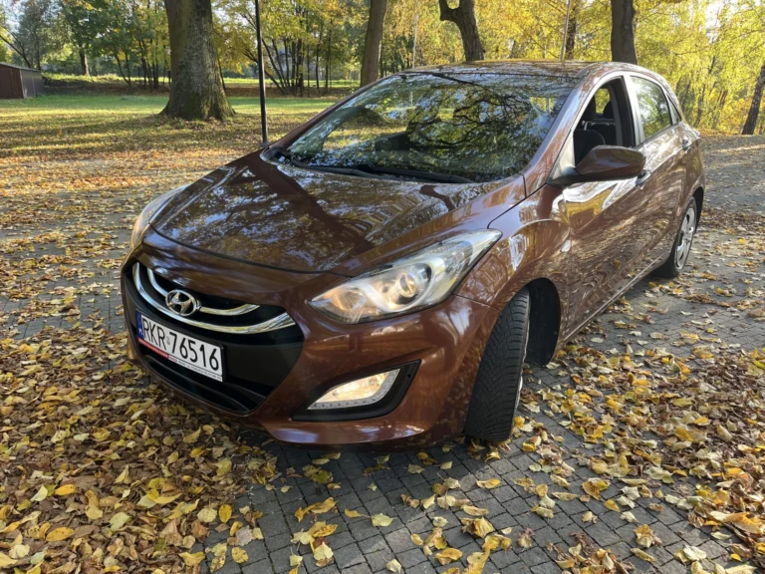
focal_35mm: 26
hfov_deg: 67.3
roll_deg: -0.5
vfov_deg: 53.1
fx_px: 575
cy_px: 287
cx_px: 382
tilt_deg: -18.5
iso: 40
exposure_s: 1/121
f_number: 1.6
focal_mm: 5.1
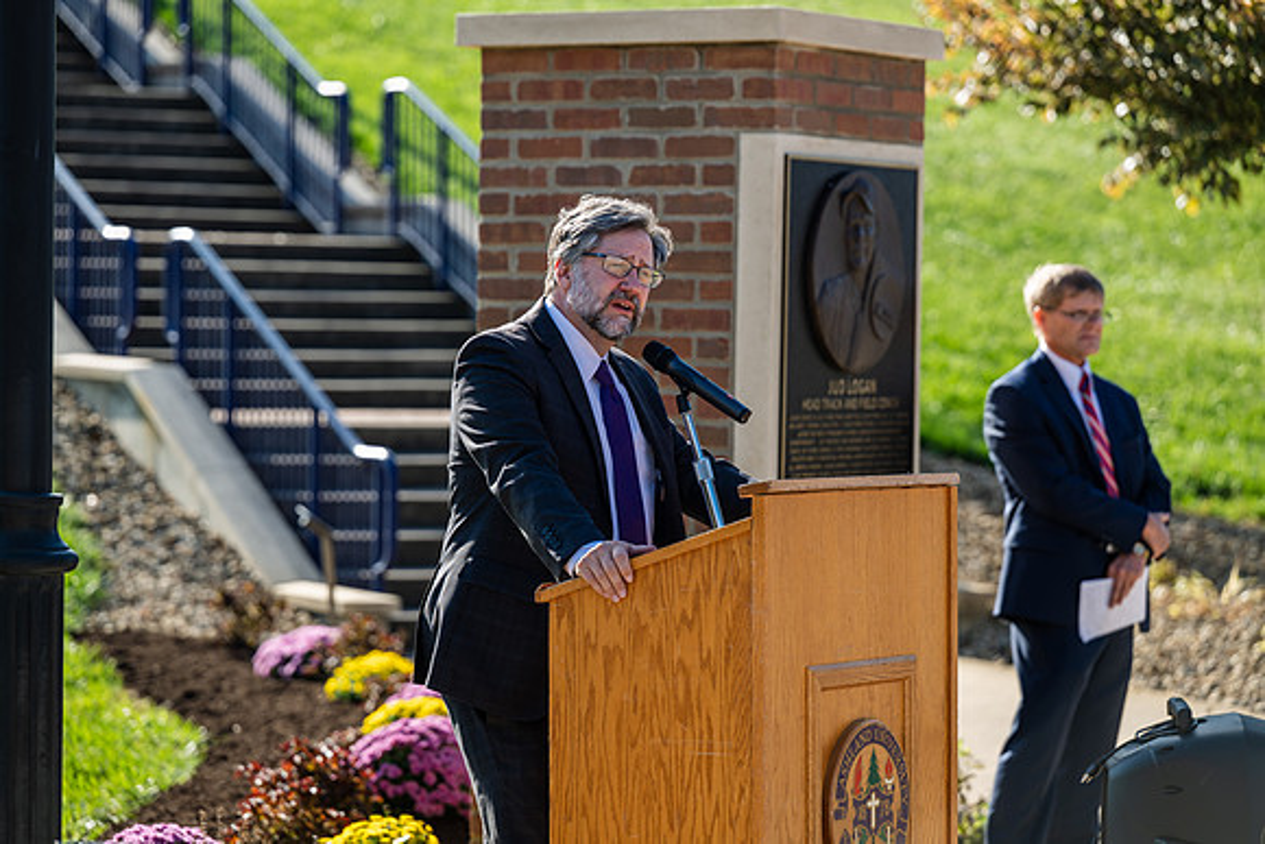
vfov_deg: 11.4
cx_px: 632
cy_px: 422
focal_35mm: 120
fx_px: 4217
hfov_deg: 17.1
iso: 80
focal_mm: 120
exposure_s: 1/400
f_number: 3.5
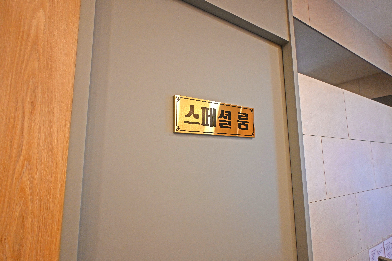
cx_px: 196
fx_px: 196
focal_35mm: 18
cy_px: 130
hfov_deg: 90.0
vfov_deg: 67.4
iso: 720
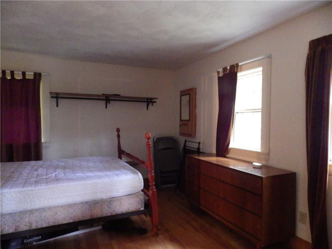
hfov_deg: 76.4
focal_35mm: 22
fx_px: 211
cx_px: 166
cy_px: 124
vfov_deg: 61.1
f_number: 3.1
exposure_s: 1/10
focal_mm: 4
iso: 1600
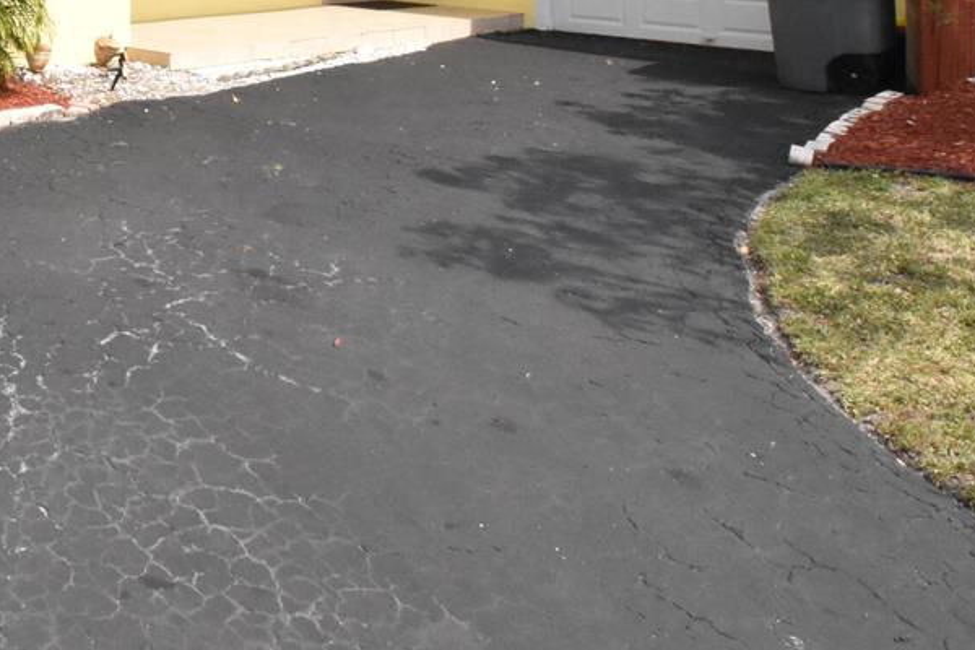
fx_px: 1083
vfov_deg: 29.3
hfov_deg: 40.0
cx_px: -81
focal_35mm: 40
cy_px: -109
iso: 2500
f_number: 18
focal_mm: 10
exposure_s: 1/640
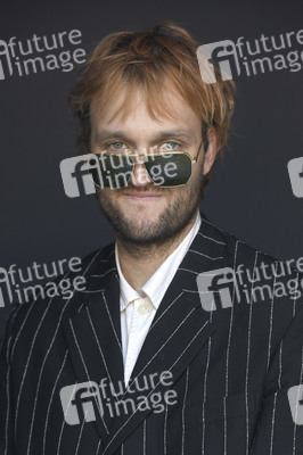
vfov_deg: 15.8
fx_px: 1644
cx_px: 152
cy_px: 228
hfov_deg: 10.5
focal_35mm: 130
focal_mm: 130
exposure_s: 1/320
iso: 800
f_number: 5
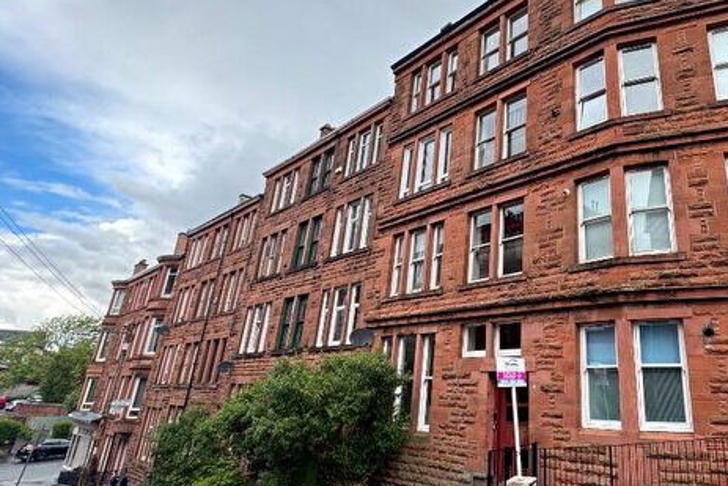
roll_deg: +0.2
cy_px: 240
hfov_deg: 73.0
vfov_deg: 57.3
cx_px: 547
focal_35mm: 22
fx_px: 445
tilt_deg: +18.8
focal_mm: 2.22
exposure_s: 1/277
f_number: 2.2
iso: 40
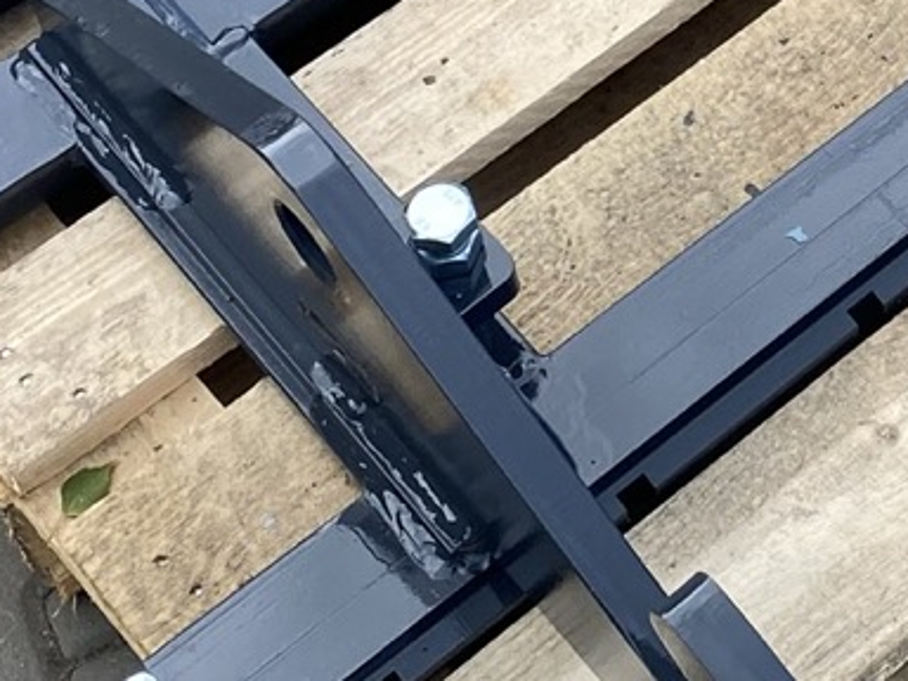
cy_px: -293
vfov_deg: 11.7
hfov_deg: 15.8
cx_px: 925
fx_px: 3200
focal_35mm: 122
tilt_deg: -47.9
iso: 32
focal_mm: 4.25
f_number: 1.8
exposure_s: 1/816
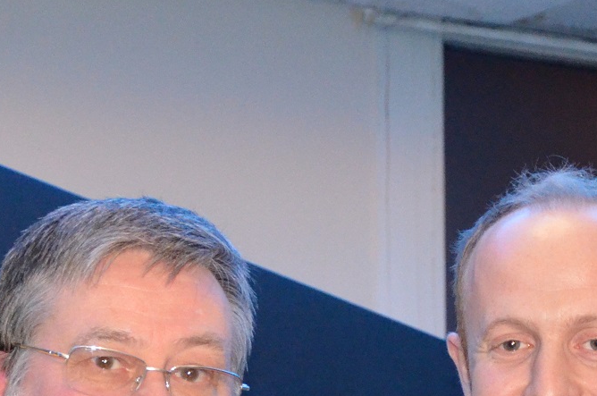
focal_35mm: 188
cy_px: 570
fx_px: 3112
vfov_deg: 7.2
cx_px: 291
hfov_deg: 11.0
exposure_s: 1/60
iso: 3200
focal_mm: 34
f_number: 4.2
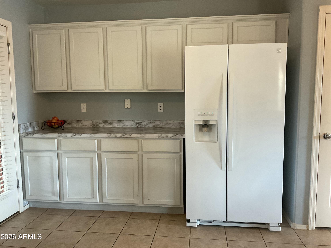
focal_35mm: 29
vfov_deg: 48.2
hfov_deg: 61.7
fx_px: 277
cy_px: 124
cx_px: 166
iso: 100
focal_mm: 3
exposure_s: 1/60
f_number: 1.8
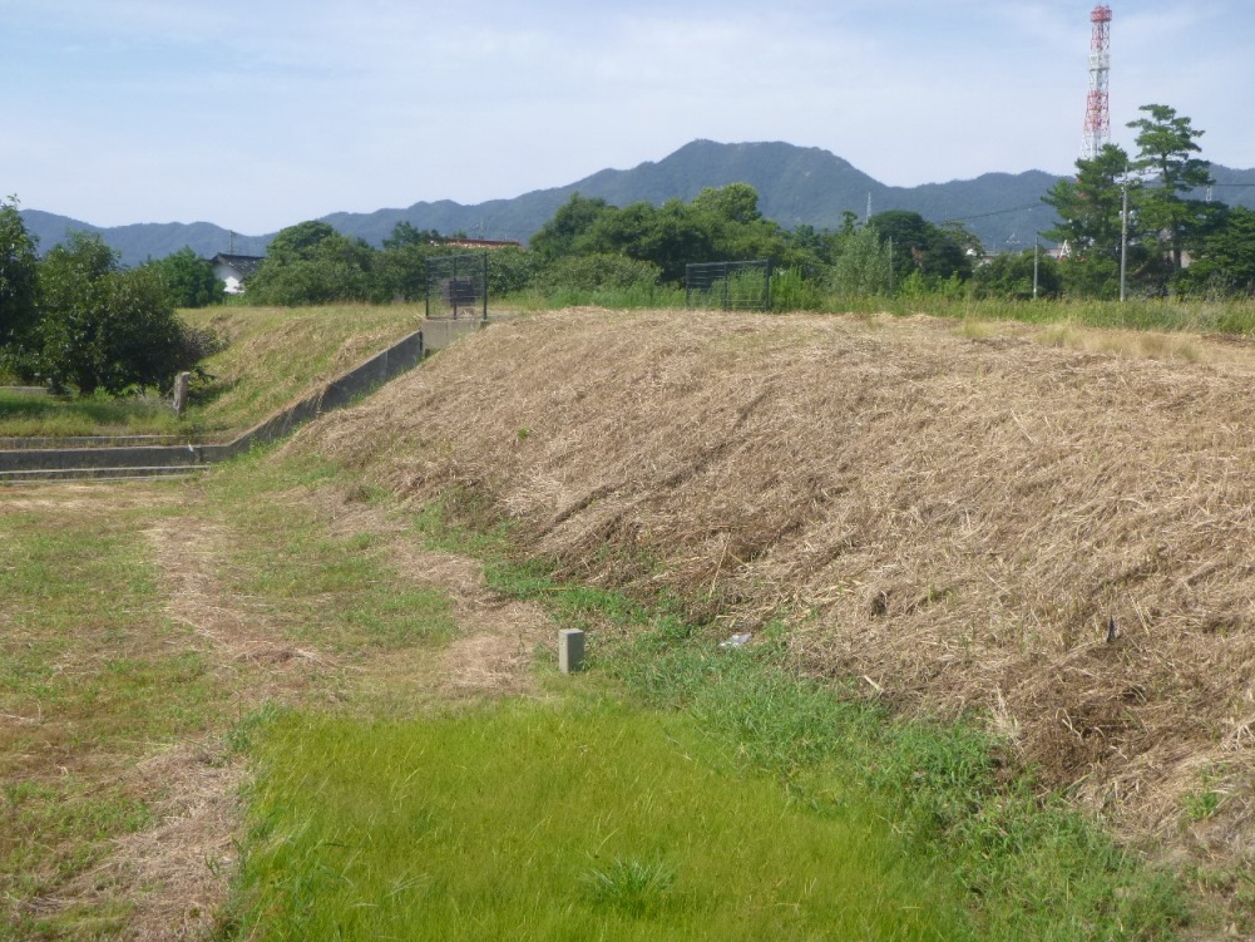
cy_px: 467
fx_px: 1632
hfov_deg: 42.1
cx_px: 631
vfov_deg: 32.2
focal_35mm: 45
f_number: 4.7
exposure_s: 1/320
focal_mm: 7.9
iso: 100
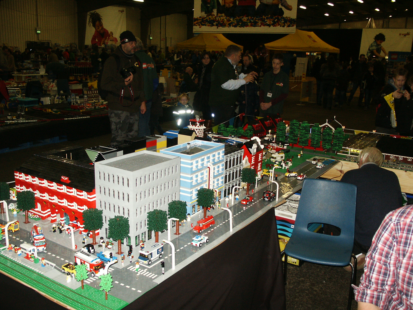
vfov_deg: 40.7
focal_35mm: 35
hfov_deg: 52.6
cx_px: 206
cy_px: 155
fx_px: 418
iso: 200
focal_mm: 7.2
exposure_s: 1/45
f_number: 3
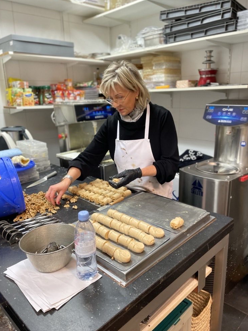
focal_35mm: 27
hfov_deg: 51.4
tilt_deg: -14.9
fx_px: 258
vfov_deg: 65.3
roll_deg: +2.0
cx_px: 125
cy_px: 164
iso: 80
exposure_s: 1/50
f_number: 1.6
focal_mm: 4.2
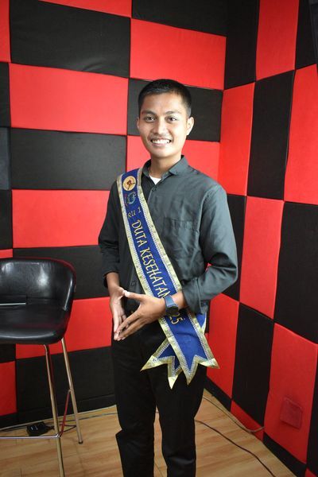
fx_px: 397
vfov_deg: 61.9
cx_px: 159
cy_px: 238
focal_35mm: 30
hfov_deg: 43.6
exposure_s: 1/160
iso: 3200
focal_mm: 20
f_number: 3.8
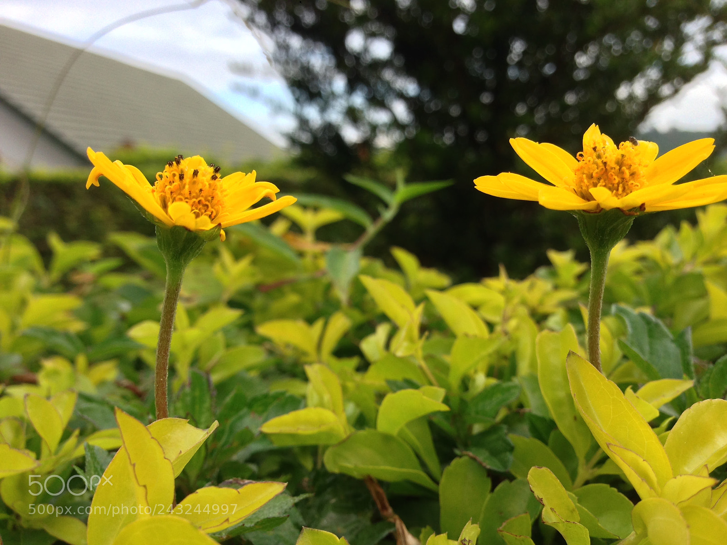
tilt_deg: -7.8
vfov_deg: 42.9
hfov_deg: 55.4
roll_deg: -0.8
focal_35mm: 33
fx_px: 693
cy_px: 272
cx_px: 364
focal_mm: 4.12
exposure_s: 1/480
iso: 50
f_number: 2.4
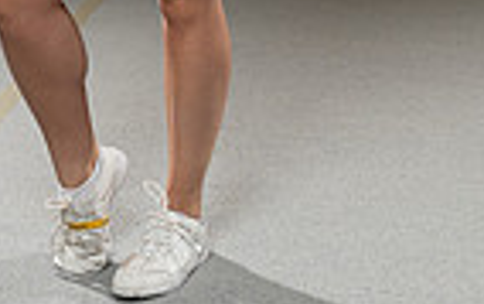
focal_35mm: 100
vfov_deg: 11.1
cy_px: -420
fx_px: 1320
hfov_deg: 20.8
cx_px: 232
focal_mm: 31
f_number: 5.6
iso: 500
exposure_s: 1/250
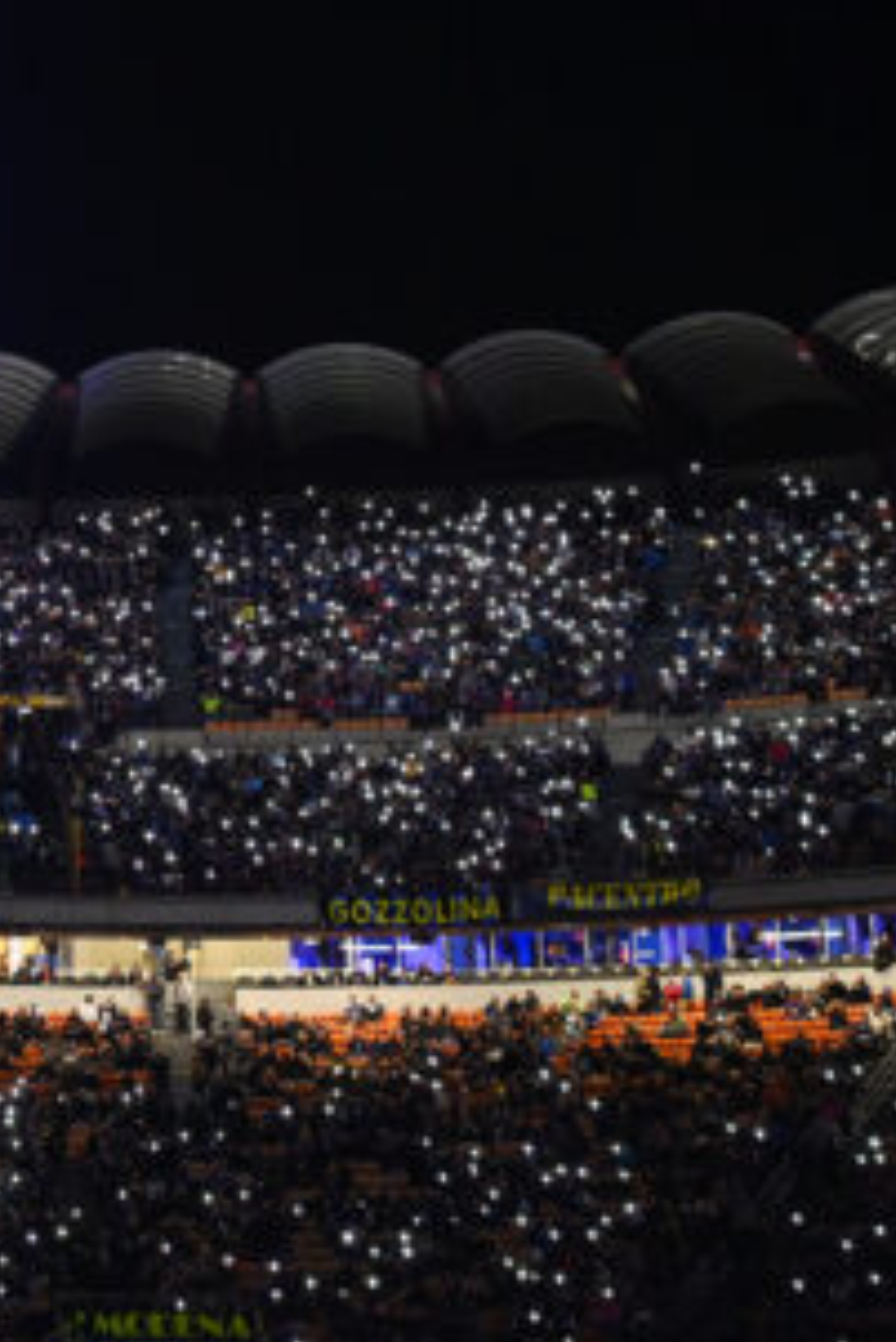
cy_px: 332
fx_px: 4437
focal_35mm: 119
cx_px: -557
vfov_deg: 17.1
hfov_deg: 11.0
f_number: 1.8
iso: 1600
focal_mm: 35
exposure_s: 1/250
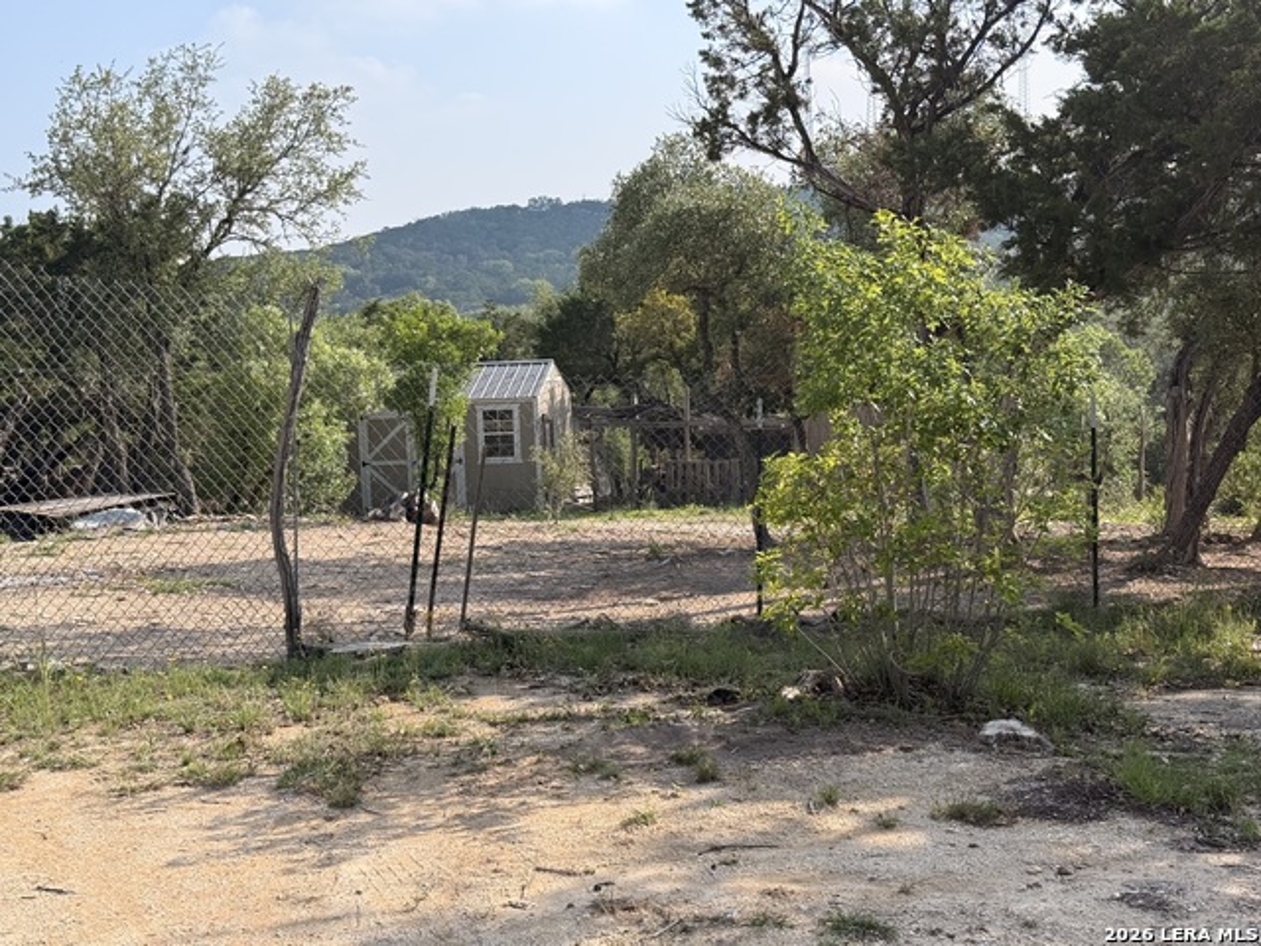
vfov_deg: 30.3
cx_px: 630
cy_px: 473
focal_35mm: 48
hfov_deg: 39.7
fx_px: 1749
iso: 80
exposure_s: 1/3096
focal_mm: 6.76
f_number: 1.78
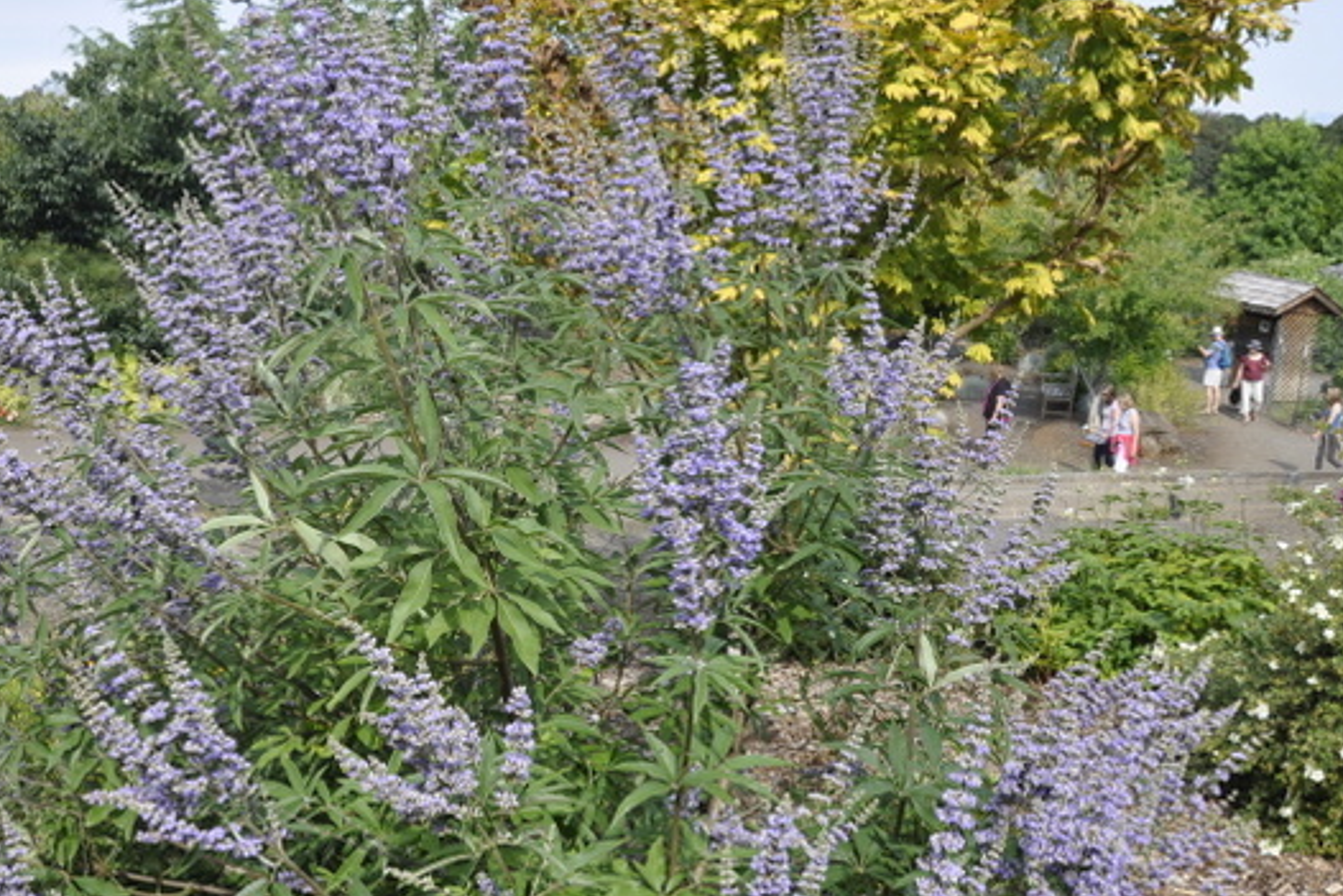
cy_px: 493
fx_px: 1530
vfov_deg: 32.6
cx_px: 449
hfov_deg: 46.7
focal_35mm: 41
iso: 200
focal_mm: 18
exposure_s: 1/125
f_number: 11
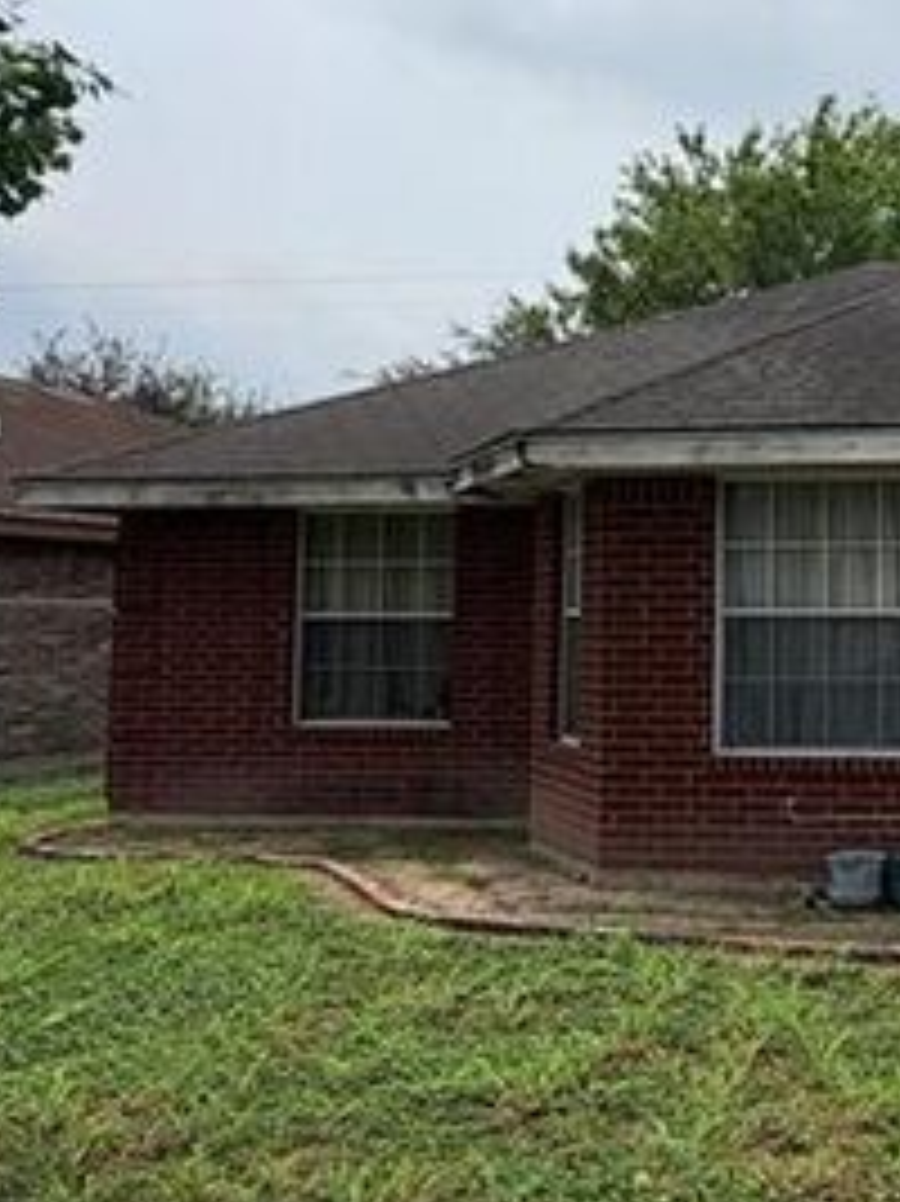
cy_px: 560
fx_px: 1214
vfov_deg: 52.6
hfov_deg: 32.9
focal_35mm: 35
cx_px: 1094
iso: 20
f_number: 2.2
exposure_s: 1/2165
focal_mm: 2.22
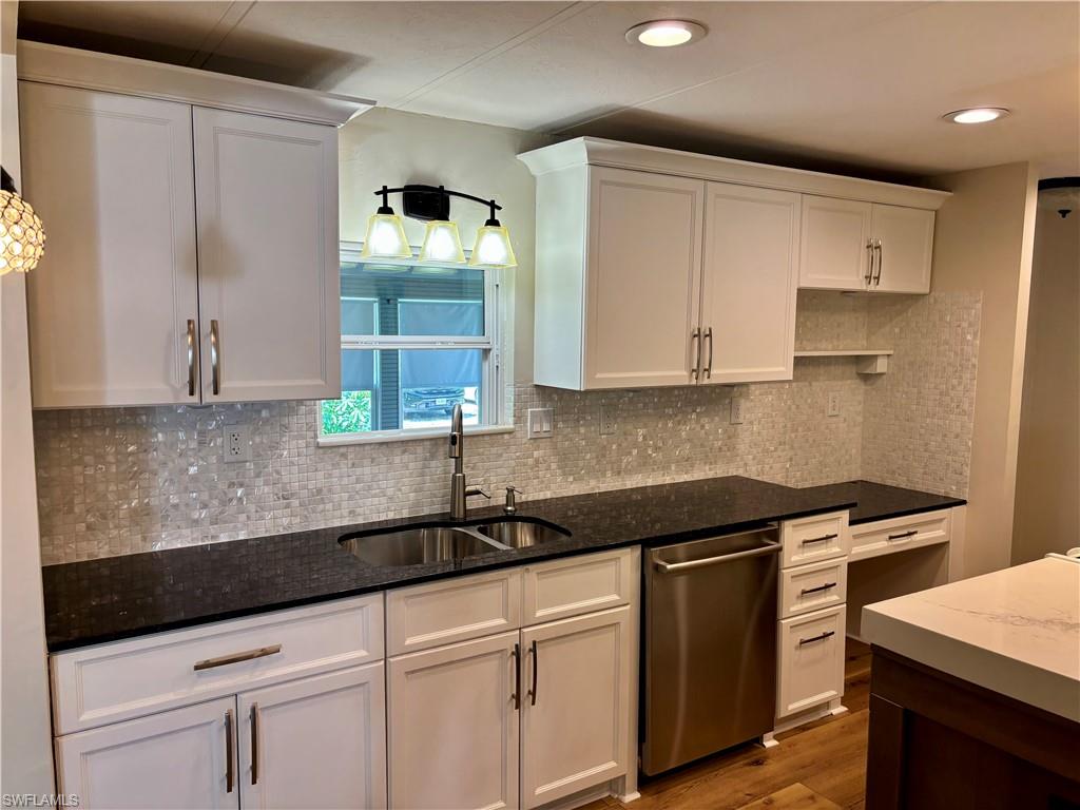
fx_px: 811
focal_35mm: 26
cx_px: 540
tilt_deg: -5.0
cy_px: 405
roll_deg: -1.7
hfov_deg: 67.3
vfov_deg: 53.1
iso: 100
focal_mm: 5.96
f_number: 1.6
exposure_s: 1/120
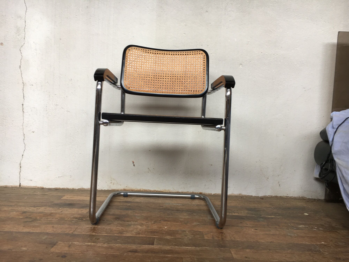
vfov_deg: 48.2
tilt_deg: -1.7
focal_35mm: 29
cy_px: 131
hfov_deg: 61.7
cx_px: 174
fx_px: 292
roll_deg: -2.5
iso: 32
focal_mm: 4.15
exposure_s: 1/50
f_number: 2.2
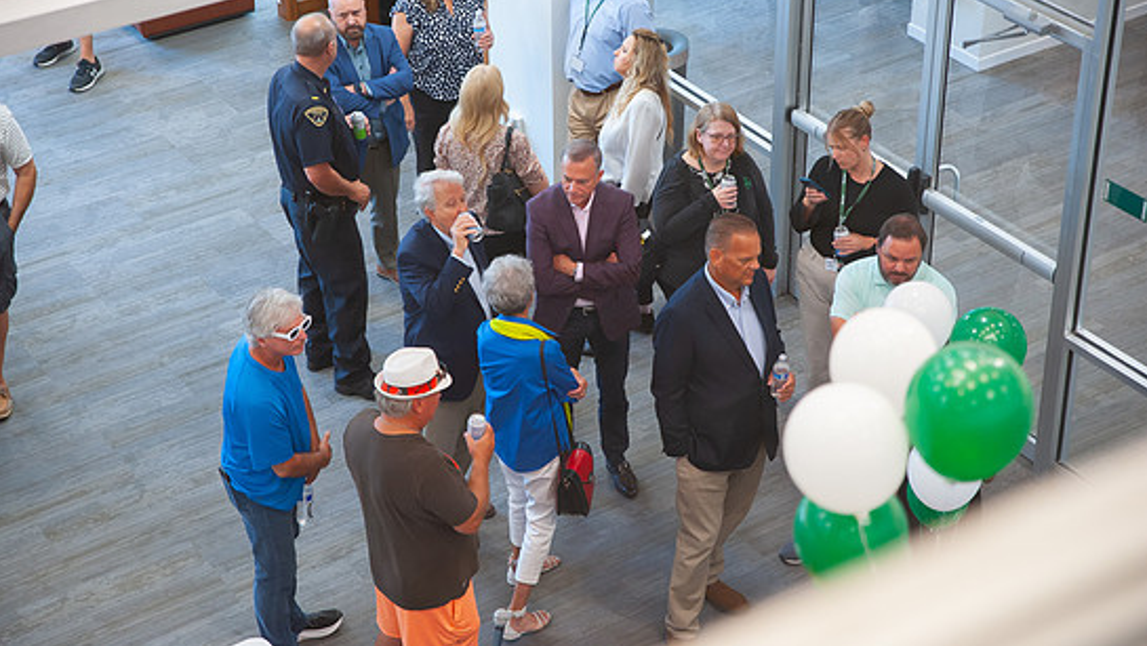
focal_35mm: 78
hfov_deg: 27.2
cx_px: 543
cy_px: 259
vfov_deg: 15.5
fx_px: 2373
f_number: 3.5
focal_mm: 70
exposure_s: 1/160
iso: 1250
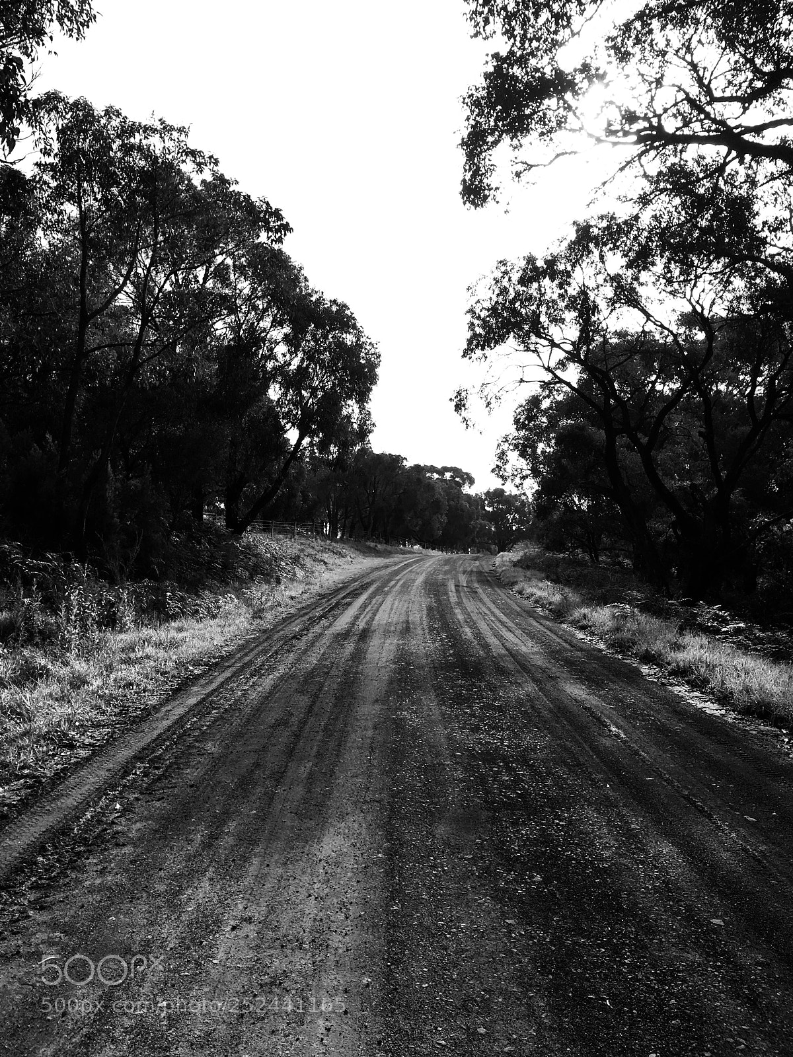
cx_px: 396
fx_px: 886
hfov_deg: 48.2
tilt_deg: +5.1
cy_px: 528
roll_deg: +0.3
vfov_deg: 61.7
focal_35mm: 29
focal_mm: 4.15
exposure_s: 1/561
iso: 25
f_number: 2.2
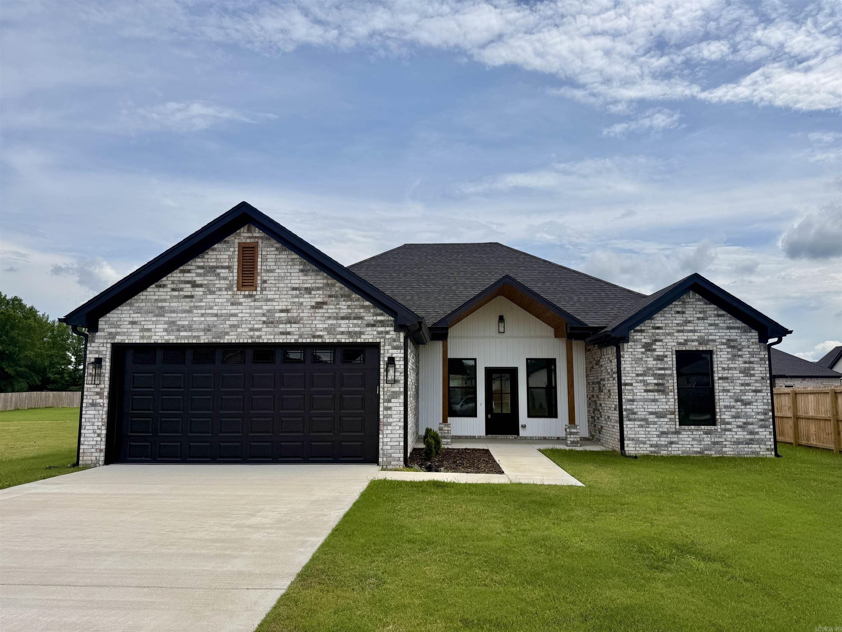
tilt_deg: +7.0
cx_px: 421
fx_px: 584
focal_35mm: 24
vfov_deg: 56.8
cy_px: 316
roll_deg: -0.4
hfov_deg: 71.6
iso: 80
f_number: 1.78
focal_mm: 6.76
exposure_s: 1/8130
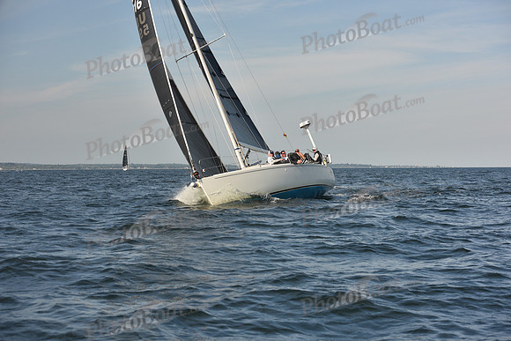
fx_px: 994
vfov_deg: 19.5
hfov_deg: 28.8
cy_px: 170
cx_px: 256
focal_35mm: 70
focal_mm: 70
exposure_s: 1/640
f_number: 6.3
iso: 250
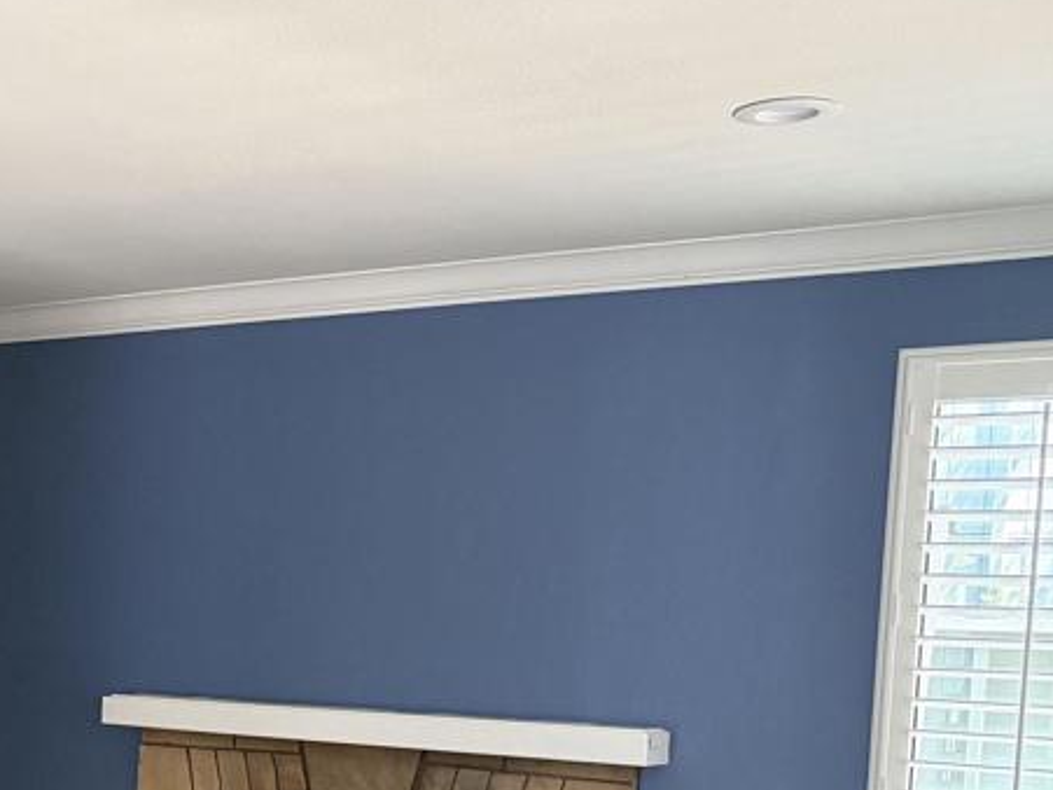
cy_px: 790
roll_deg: -0.6
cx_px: 124
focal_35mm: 59
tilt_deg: -5.5
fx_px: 1794
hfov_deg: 31.3
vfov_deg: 23.7
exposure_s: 1/60
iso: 500
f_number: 1.6
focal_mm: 5.96
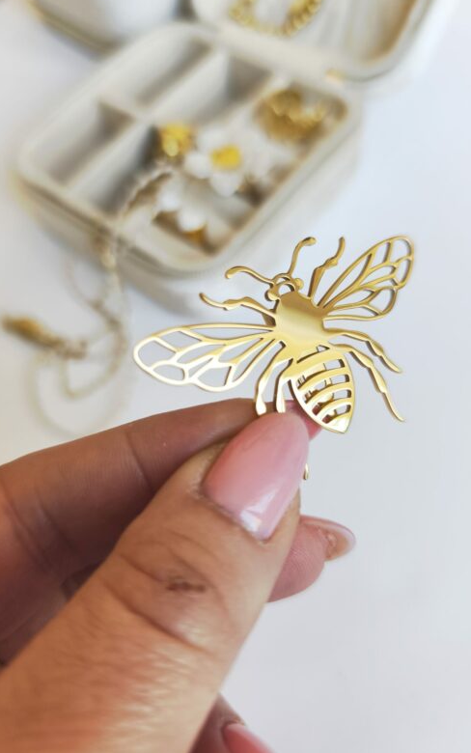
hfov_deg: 49.3
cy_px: 371
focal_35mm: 25
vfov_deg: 72.5
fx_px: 513
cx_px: 225
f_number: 1.65
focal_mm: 6.18
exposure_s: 1/100
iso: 250
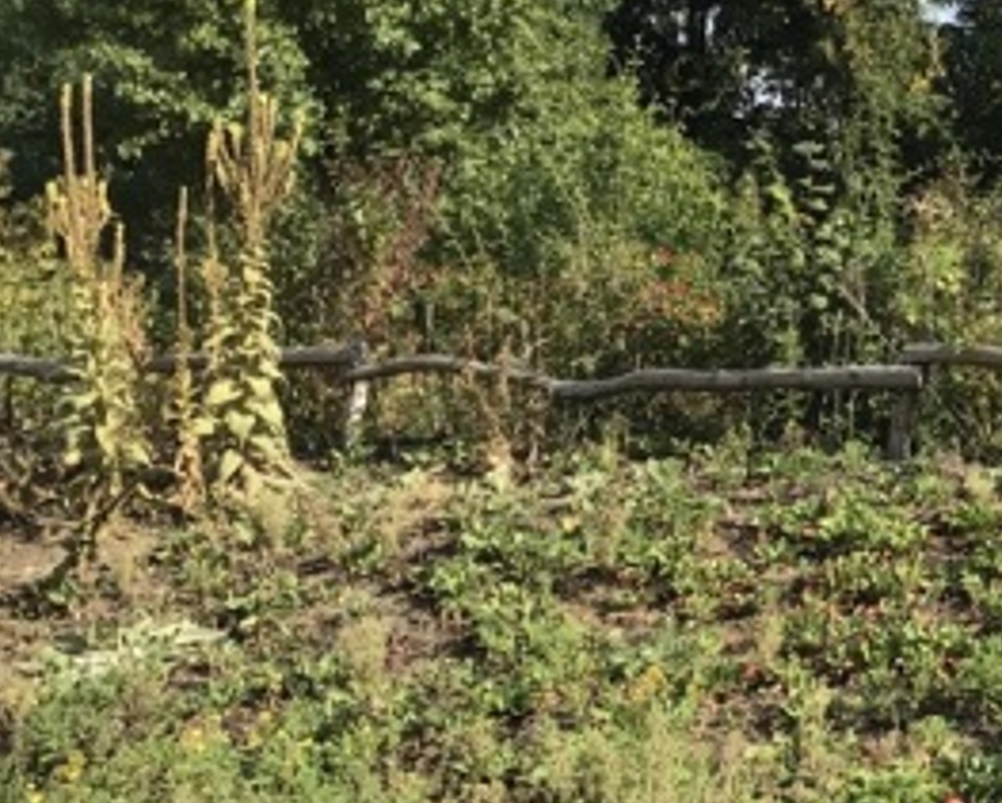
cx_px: 1250
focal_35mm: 83
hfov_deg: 21.2
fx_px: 2464
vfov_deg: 18.4
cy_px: 213
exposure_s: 1/1350
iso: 20
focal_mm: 3.99
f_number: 1.8
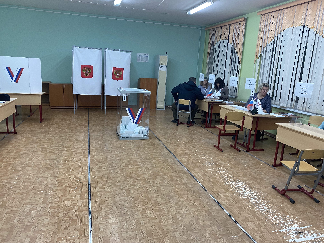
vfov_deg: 53.1
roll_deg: -3.0
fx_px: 243
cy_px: 122
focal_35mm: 26
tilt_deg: -11.7
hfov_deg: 67.3
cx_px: 162
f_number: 1.8
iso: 80
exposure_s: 1/50
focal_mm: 4.25
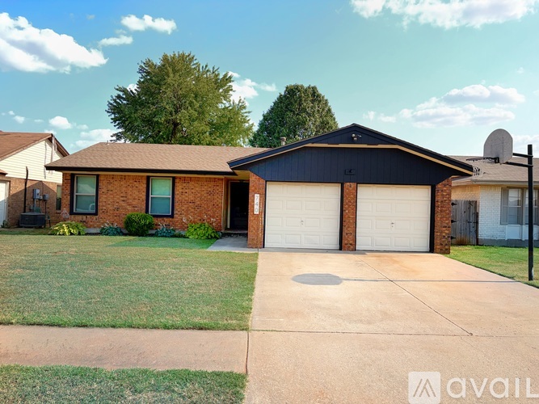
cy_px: 202
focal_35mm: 26
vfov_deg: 53.0
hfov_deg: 67.3
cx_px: 270
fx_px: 405
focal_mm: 5.96
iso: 64
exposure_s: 1/4608
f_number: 1.6
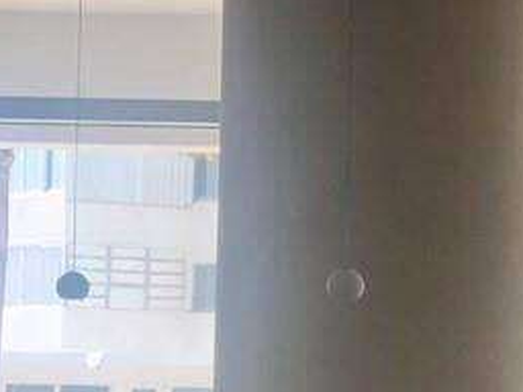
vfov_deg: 8.4
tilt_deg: +0.0
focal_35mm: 175
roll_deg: -1.3
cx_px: 1189
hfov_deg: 10.1
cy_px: 425
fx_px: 2644
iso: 25
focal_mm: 4
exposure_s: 1/120
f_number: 1.8
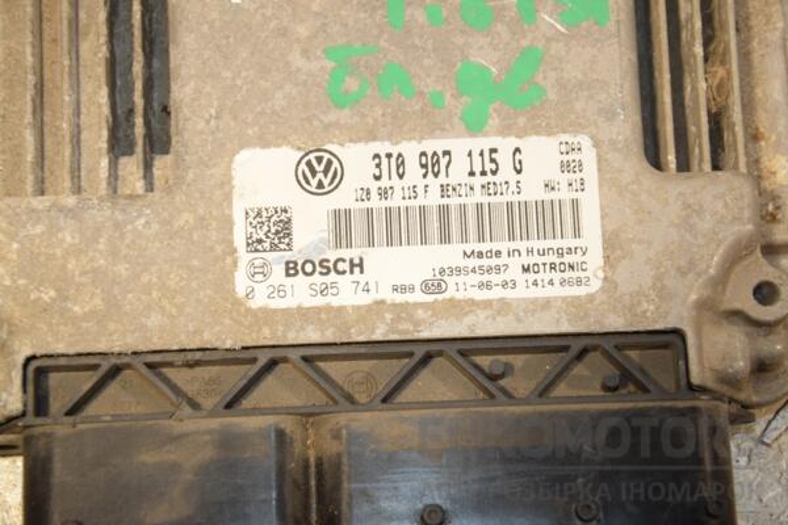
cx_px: 394
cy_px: 262
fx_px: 2298
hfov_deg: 19.5
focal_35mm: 105
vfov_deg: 13.0
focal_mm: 70
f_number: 7.1
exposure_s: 1/200
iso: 800
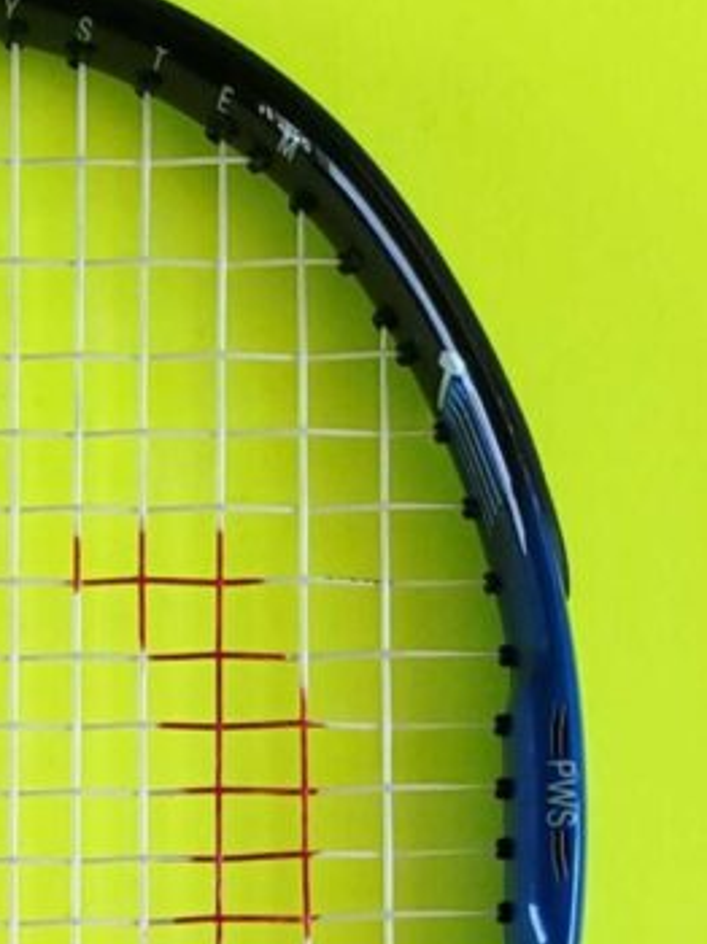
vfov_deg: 14.1
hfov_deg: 12.1
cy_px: 1853
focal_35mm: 119
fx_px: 3245
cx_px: -167
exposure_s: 1/50
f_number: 1.5
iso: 50
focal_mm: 4.3
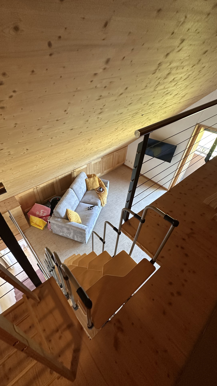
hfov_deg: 66.5
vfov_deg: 99.4
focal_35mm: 16
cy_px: 196
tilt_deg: -46.2
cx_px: 89
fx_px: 164
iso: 250
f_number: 2.2
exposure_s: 1/50
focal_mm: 2.22
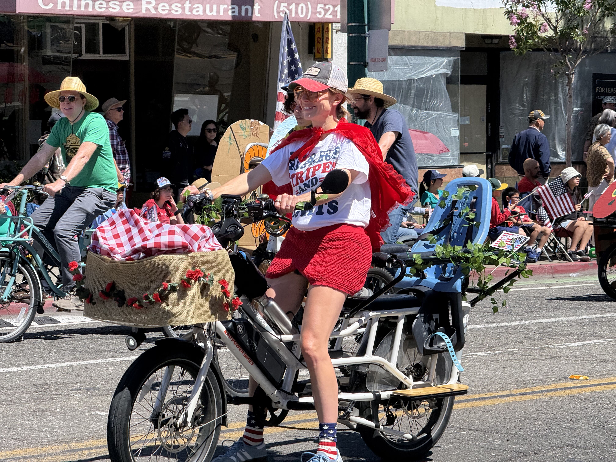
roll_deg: -0.9
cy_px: 231
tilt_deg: -3.4
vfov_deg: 12.3
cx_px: 308
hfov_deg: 16.4
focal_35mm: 120
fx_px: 2135
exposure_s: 1/1206
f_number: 2.8
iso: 64
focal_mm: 15.66
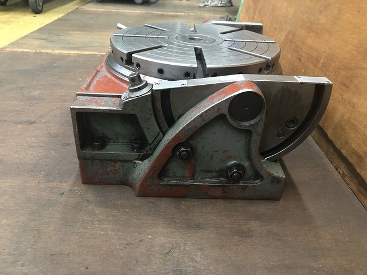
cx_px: 184
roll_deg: -2.2
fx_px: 297
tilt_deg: -31.9
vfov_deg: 49.7
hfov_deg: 63.4
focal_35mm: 28
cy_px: 138
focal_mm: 3.99
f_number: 1.8
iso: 100
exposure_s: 1/10
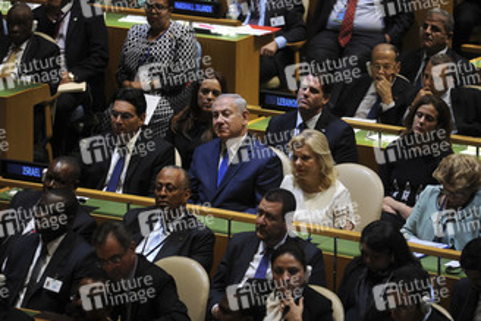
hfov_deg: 7.5
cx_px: 283
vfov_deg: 5.0
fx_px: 3662
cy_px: 183
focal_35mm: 274
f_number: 2.8
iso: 1600
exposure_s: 1/400
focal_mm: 200
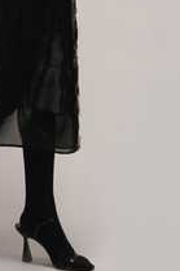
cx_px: -10
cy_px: -46
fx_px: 941
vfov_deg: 15.8
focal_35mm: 125
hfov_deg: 10.8
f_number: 4.5
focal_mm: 49.9
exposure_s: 1/160
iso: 800
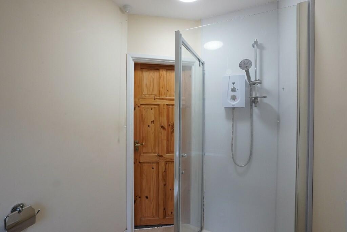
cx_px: 174
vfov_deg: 77.3
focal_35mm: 15
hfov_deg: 100.4
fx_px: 145
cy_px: 116
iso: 640
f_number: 18
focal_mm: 10
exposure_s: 1/5
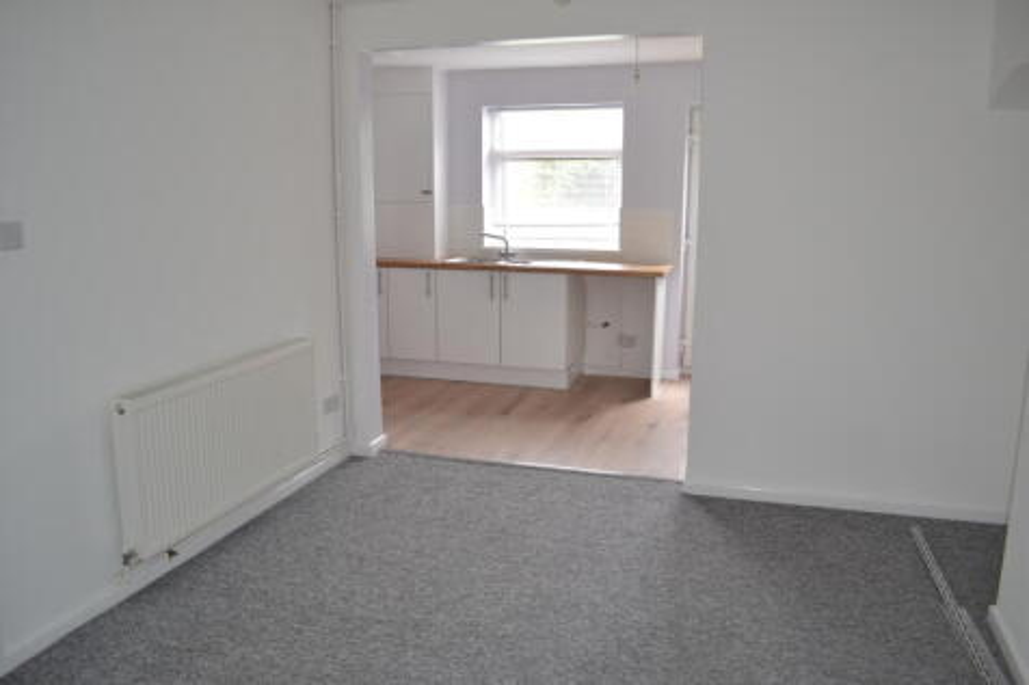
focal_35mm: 27
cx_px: 514
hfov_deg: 67.4
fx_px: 771
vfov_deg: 47.9
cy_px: 342
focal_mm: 18
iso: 400
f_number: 4
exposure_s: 1/60
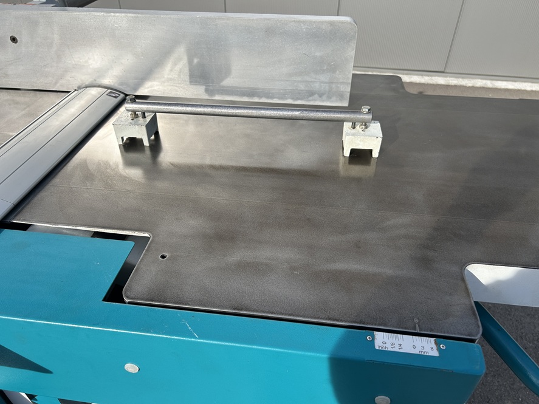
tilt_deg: -36.8
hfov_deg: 67.3
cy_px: 202
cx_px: 270
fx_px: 405
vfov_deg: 53.1
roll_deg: +0.2
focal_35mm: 26
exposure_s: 1/2695
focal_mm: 5.7
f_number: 1.5
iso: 50
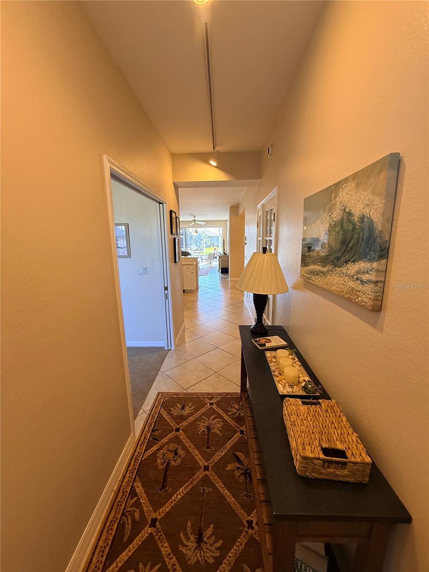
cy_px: 286
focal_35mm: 14
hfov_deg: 85.7
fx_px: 231
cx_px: 214
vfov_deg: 102.1
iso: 200
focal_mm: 2.22
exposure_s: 1/120
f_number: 2.2
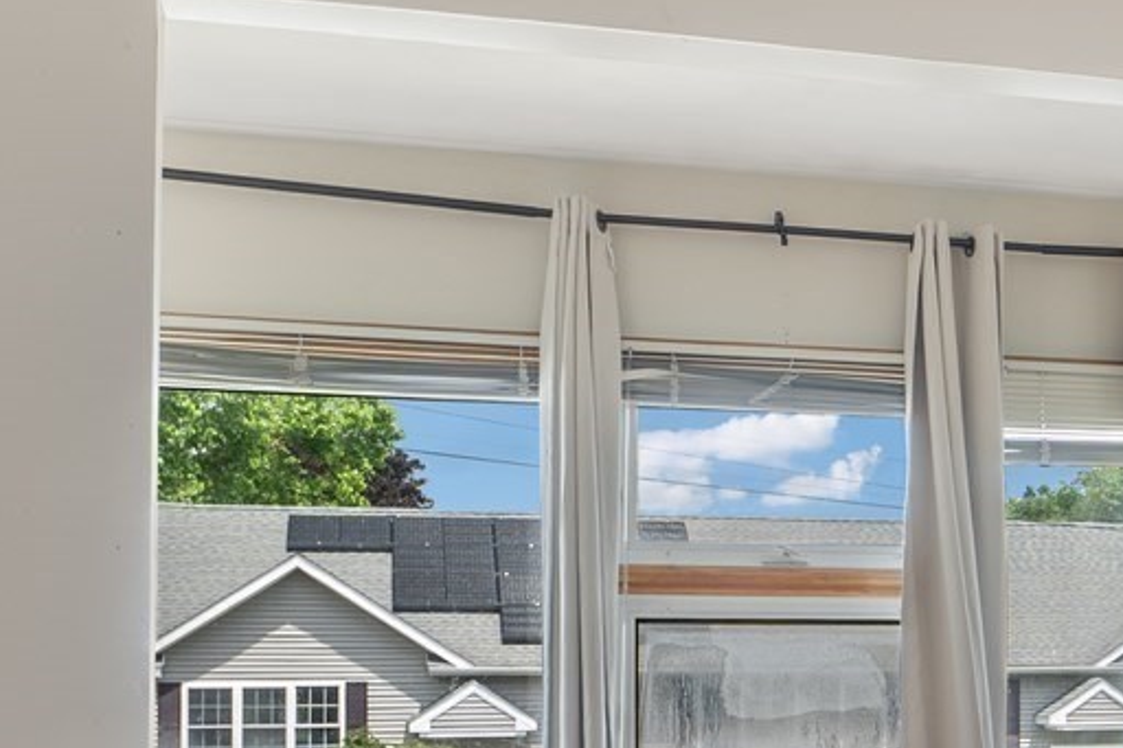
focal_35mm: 68
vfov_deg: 19.1
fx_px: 2120
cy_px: 841
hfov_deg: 27.4
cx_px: 1211
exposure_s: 1/1.67
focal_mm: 17
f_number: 8
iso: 400
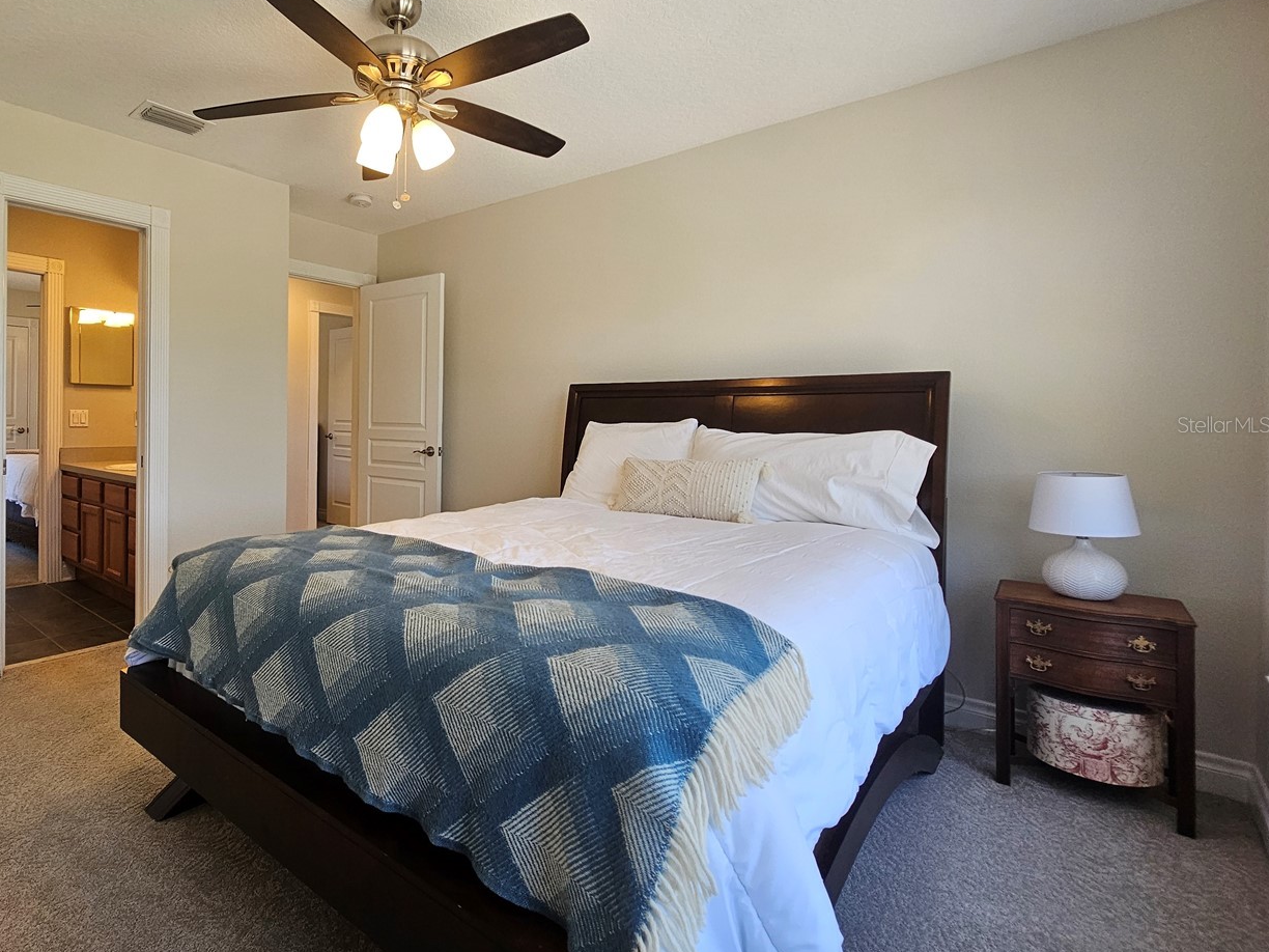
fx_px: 623
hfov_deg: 88.4
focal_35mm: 17
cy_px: 424
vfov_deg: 74.5
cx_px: 446
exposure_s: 1/120
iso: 100
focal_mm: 2.2
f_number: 2.2
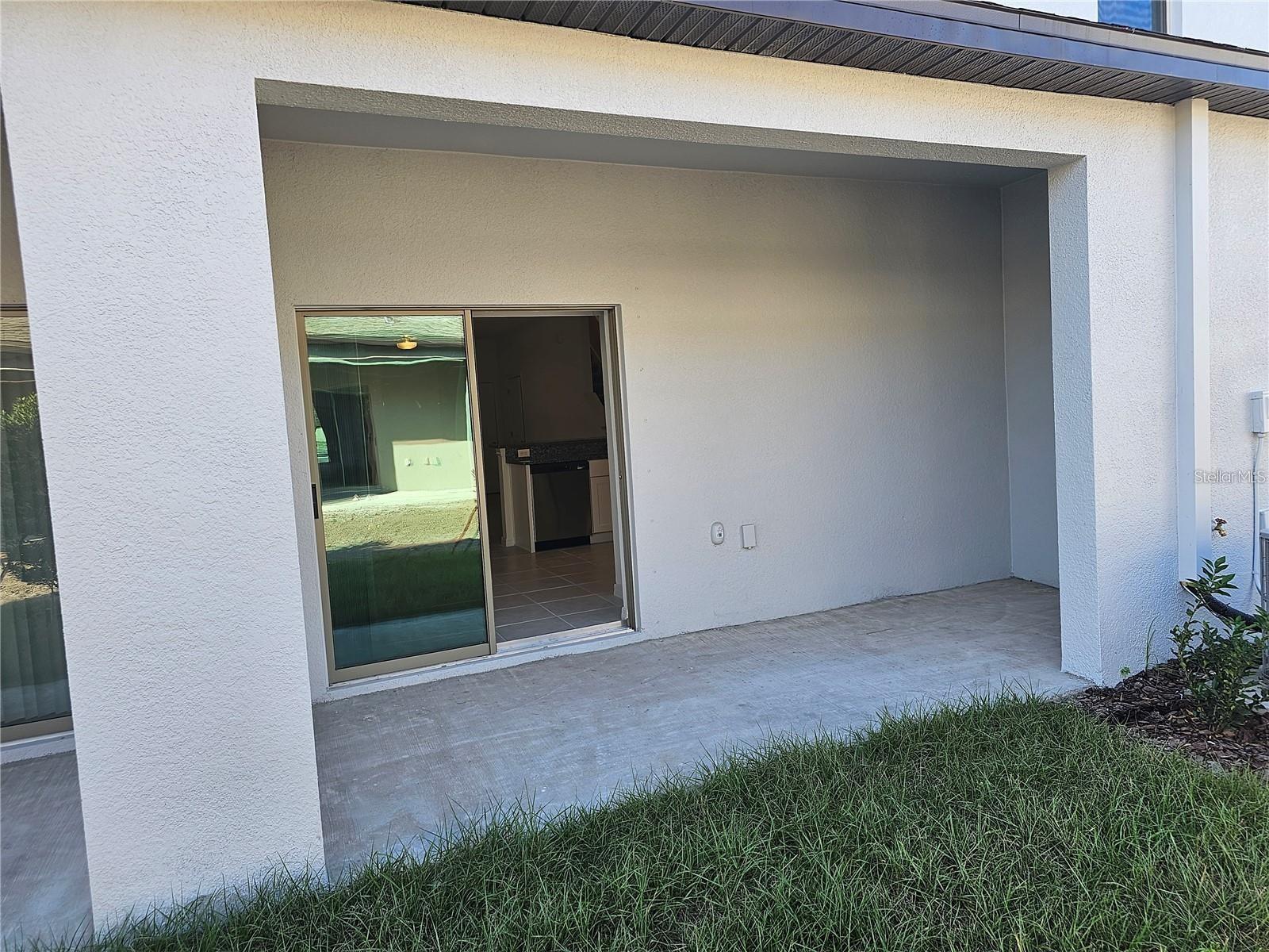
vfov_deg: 58.9
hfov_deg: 73.9
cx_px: 634
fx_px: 843
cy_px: 476
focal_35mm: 23
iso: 25
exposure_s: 1/207
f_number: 1.7
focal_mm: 6.3
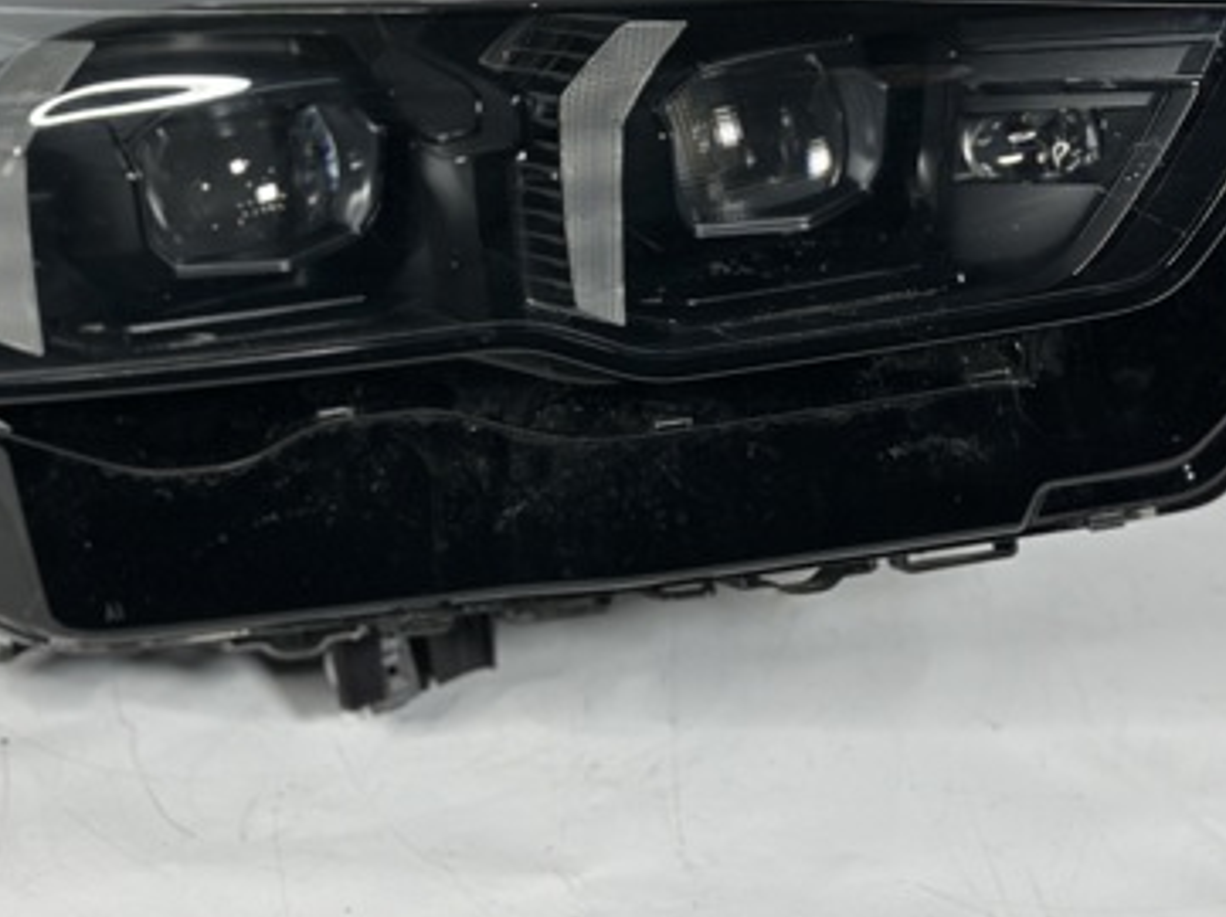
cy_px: 138
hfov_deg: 23.0
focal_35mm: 85
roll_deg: -0.8
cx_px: 503
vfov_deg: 17.1
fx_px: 3007
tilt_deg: -28.7
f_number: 1.78
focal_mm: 6.86
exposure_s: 1/100
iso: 100
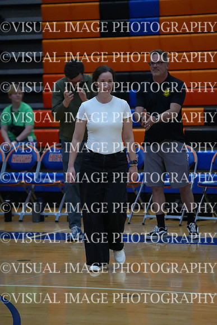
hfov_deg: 7.7
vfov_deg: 11.5
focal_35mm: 179
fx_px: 1617
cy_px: 162
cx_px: 108
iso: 12800
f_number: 4
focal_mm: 179
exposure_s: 1/1250
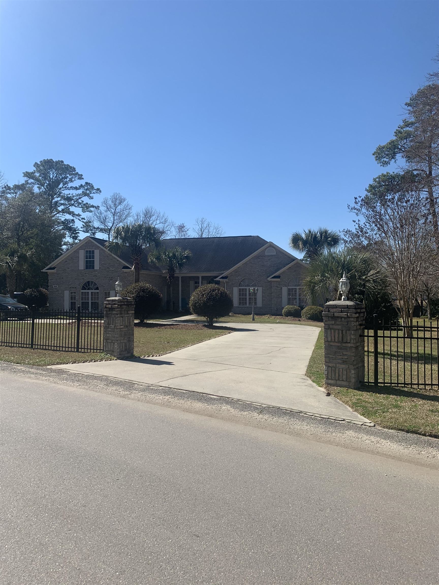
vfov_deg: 67.3
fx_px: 440
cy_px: 292
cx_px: 220
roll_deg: +1.5
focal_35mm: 26
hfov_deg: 53.1
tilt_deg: +0.9
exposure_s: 1/2755
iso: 25
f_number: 1.8
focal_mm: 4.25
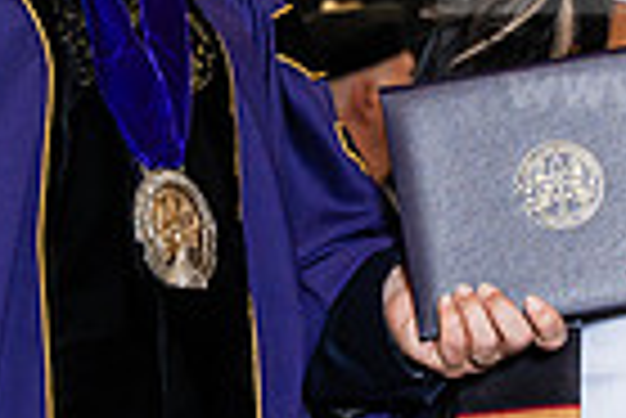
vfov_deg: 4.7
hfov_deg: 7.0
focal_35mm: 292
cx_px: 302
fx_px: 5083
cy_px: 182
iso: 1250
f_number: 4.5
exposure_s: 1/200
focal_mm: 70
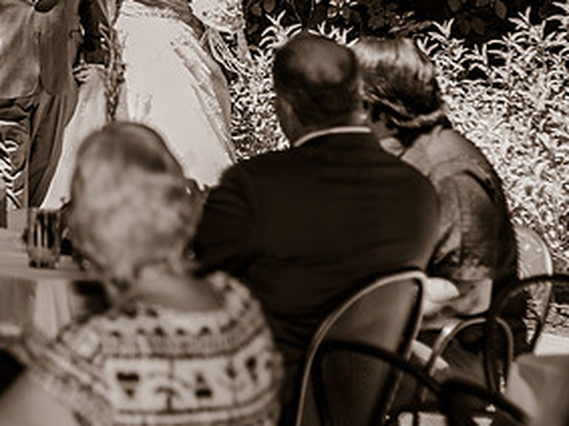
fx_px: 3335
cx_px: -78
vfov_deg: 7.3
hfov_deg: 9.6
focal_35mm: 203
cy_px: -37
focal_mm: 75
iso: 250
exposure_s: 1/640
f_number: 4
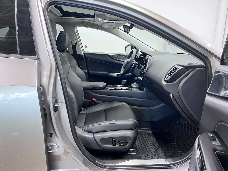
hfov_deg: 67.3
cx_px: 114
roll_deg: -1.2
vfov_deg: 53.1
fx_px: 171
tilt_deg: -13.2
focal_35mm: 26
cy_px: 86
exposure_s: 1/60
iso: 160
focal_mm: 5.7
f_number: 1.5
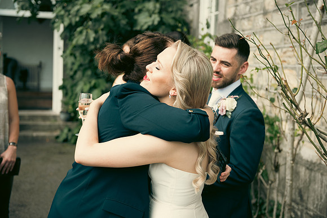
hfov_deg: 39.6
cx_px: 164
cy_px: 109
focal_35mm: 50
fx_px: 454
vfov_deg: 27.0
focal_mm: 50
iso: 125
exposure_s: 1/640
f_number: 3.5
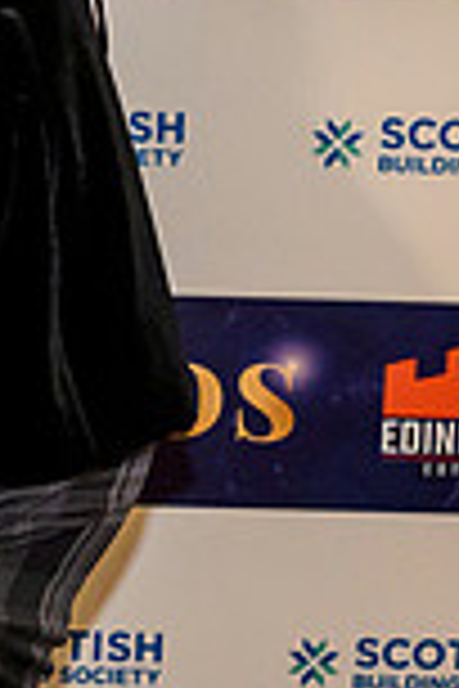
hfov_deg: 7.2
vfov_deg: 11.3
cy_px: -125
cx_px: -722
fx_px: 3404
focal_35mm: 178
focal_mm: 35
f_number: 4
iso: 4000
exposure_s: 1/160
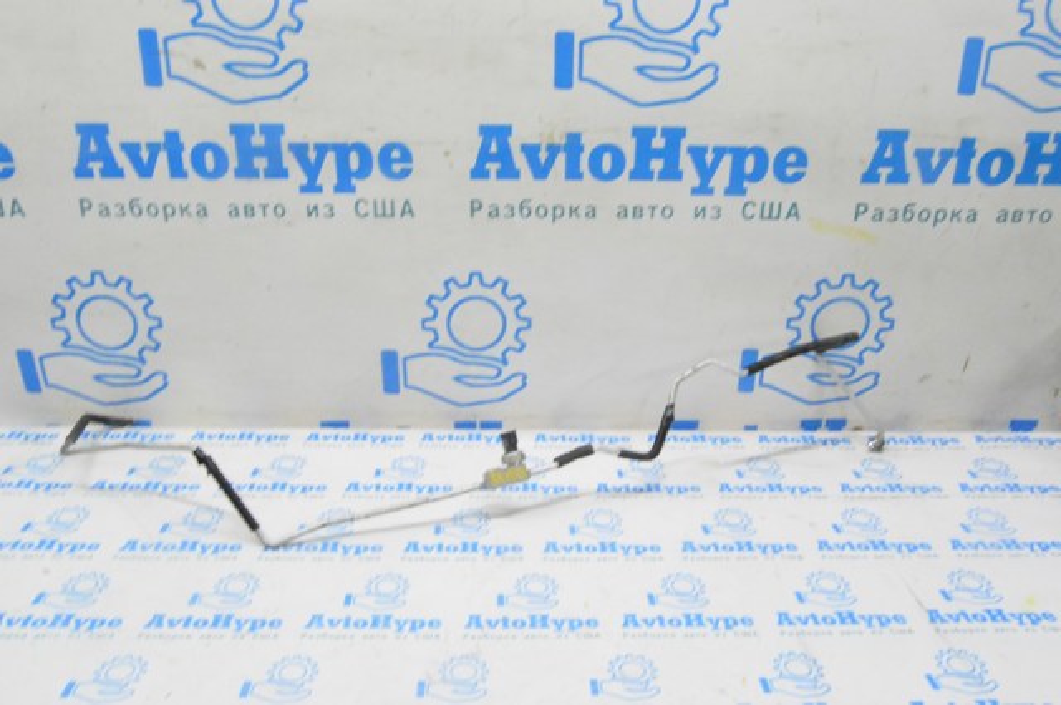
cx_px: 530
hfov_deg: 62.0
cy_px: 352
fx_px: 883
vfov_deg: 43.5
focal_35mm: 30
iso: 6400
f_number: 20
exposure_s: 1/15
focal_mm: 20
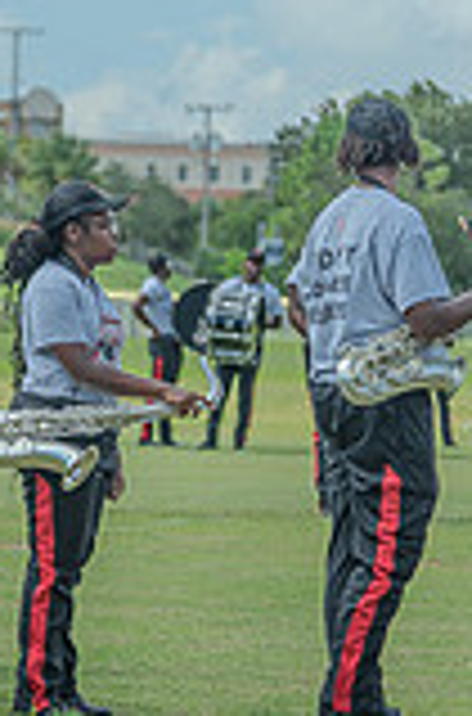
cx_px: 106
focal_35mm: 278
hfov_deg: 4.9
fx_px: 5503
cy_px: 432
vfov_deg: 7.4
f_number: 4
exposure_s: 1/320
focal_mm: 98
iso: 100
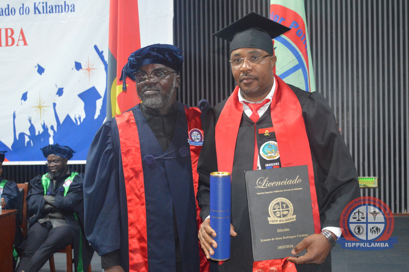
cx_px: 204
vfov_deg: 25.0
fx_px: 613
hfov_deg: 36.9
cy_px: 136
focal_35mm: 54
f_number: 5
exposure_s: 1/60
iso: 2800
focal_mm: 36
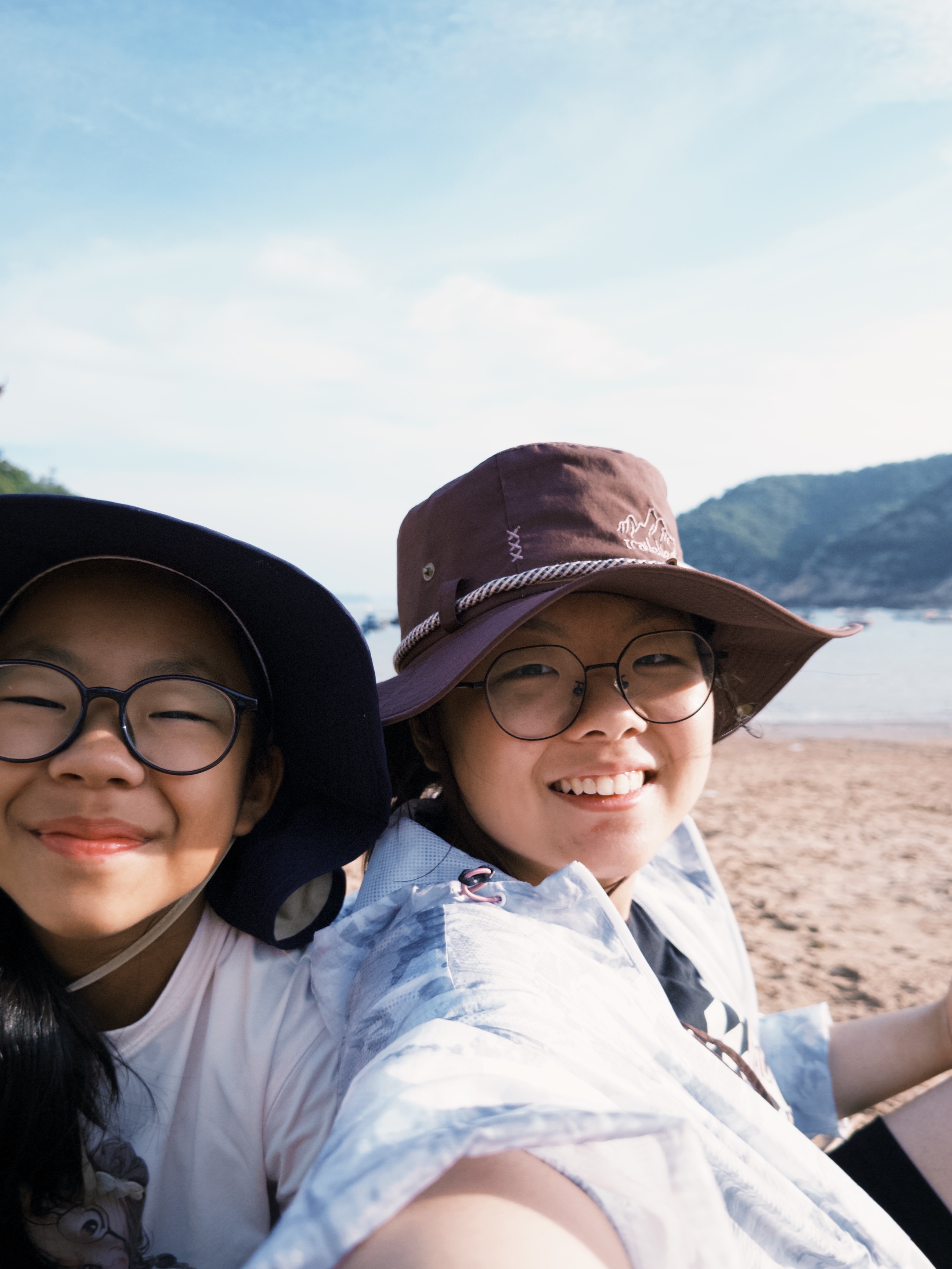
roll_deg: -0.8
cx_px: 440
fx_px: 1027
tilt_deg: -5.6
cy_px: 697
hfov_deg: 49.7
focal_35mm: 28
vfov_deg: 63.3
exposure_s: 1/3413
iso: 80
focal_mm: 6.76
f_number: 1.78
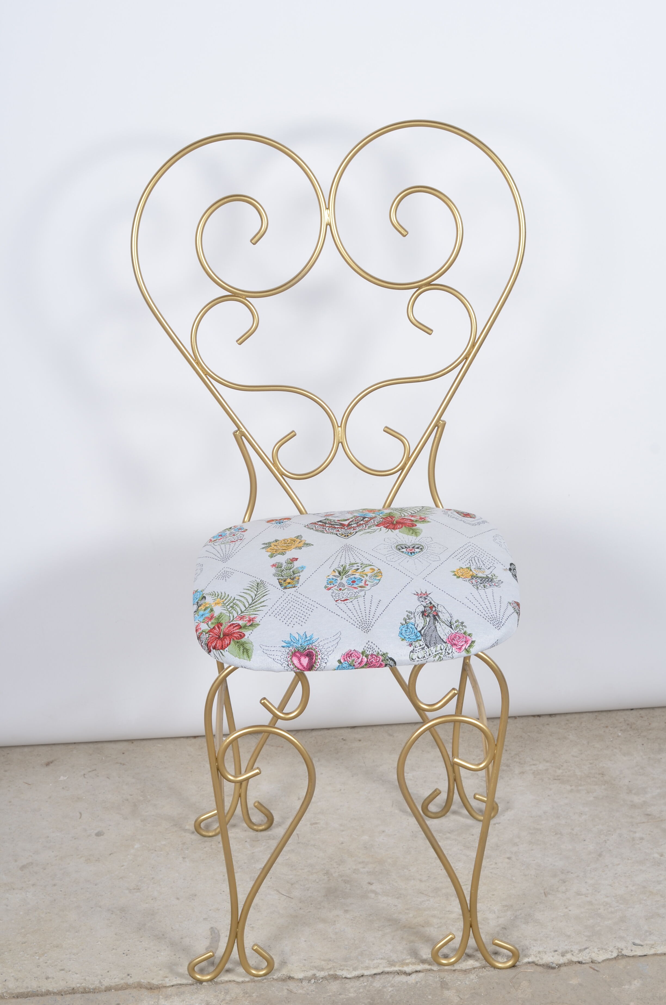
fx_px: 2091
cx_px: 333
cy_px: 502
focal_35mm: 75
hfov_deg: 18.1
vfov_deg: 27.0
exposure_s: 1/125
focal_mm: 50
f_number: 10
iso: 100
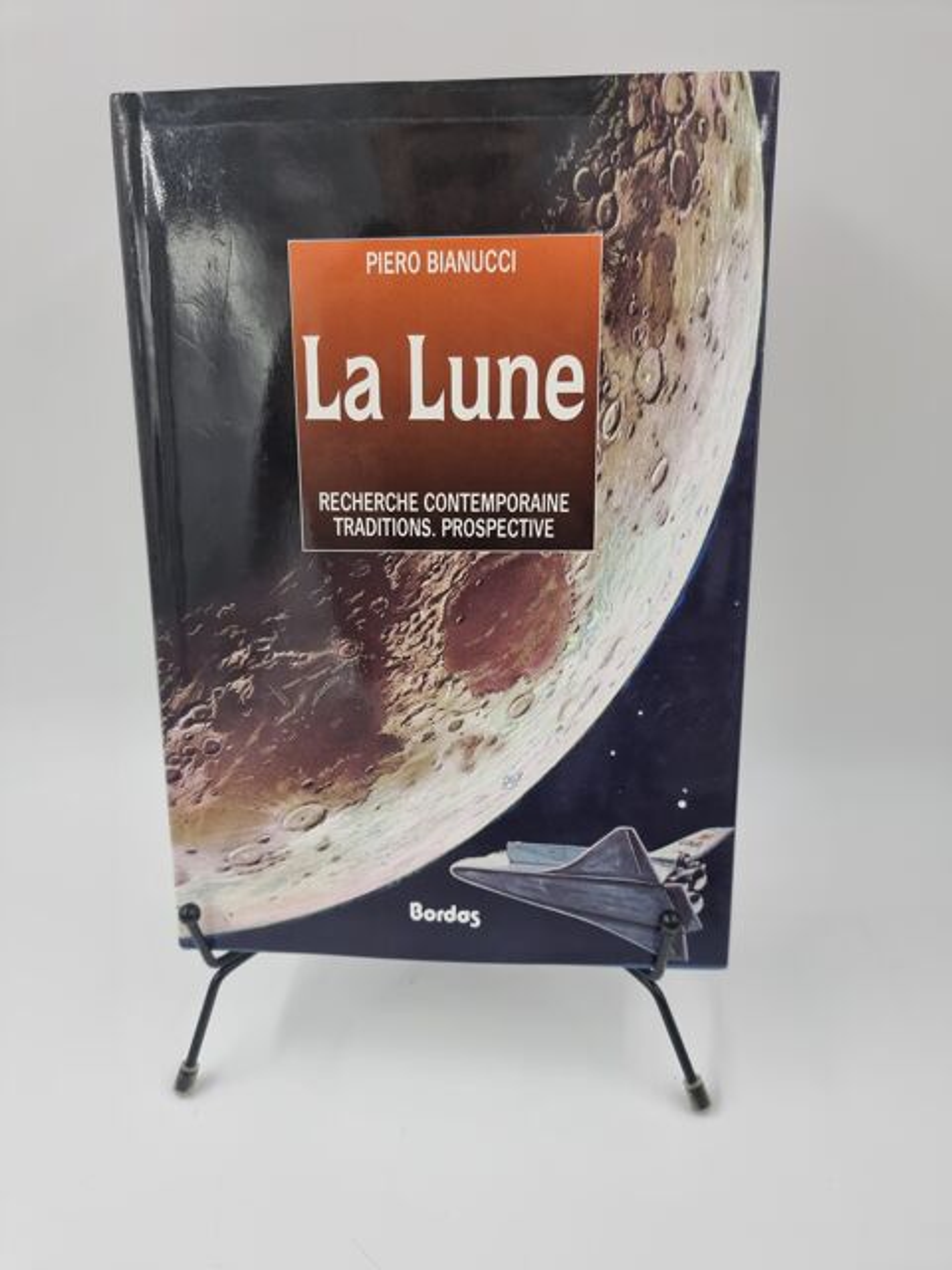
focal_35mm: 24
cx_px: 476
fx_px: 880
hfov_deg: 56.8
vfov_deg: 71.6
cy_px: 635
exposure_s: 1/120
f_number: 1.8
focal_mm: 6.7
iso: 50
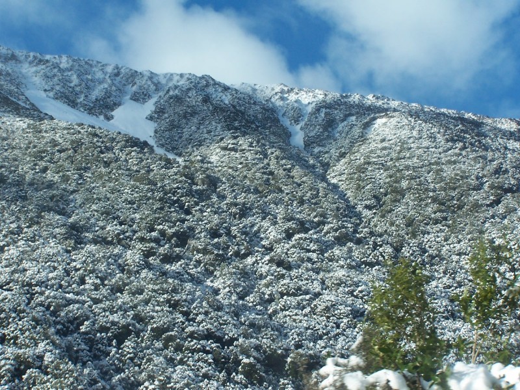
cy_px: 195
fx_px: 1232
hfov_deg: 23.8
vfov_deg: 18.0
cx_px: 260
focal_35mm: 82
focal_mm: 13.7
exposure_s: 1/500
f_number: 4.5
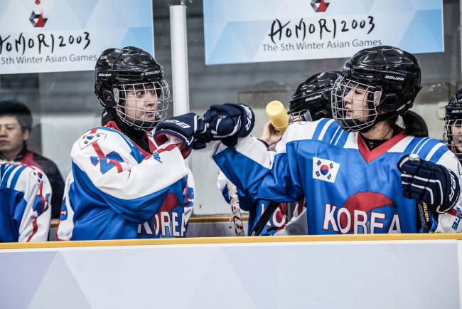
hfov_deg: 16.8
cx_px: 231
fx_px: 1566
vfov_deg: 11.2
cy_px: 154
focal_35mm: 122
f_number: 5
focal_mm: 122
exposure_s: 1/250
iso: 3200
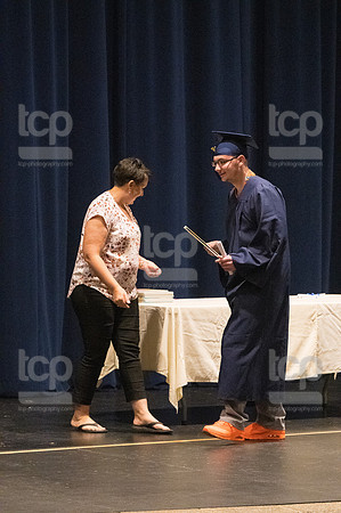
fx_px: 2777
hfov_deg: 7.0
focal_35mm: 195
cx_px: 170
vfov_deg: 10.6
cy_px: 256
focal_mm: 130
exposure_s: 1/250
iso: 8000
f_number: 4.5
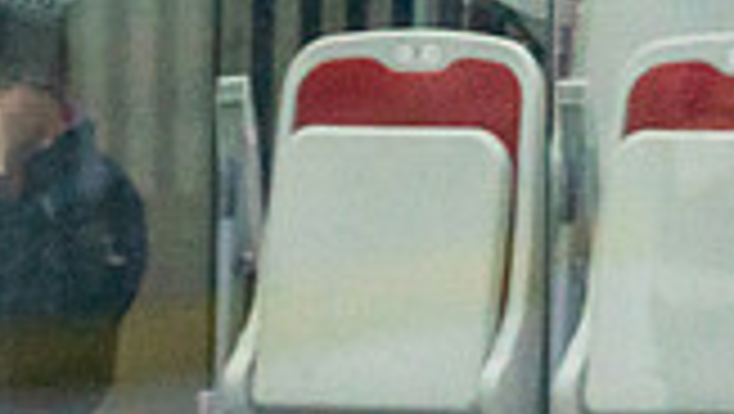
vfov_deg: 1.0
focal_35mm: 1246
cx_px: -481
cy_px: 919
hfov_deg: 1.7
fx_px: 24270
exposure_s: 1/1250
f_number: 2.8
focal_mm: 200
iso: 3200
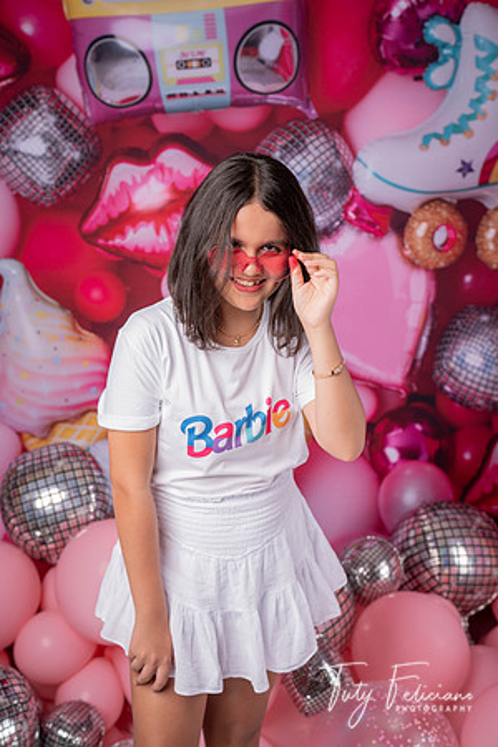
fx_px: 892
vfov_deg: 45.4
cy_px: 374
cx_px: 249
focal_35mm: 43
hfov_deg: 31.2
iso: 125
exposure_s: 1/200
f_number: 4
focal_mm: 43
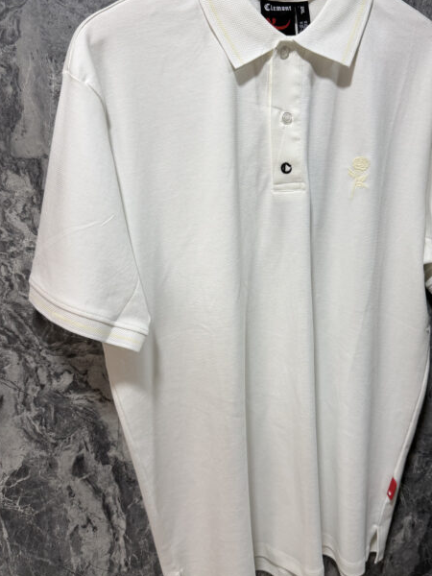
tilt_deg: -16.1
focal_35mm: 32
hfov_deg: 43.9
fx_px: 532
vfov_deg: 56.8
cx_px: 259
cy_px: 281
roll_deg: -1.0
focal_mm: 6.76
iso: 125
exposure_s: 1/60
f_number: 1.78
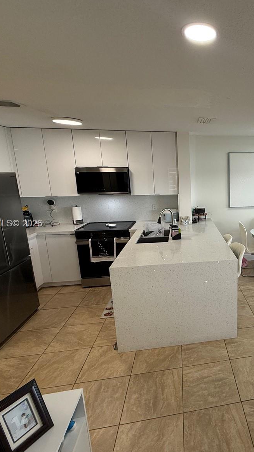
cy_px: 224
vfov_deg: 83.8
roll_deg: -0.3
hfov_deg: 47.7
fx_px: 251
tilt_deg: -12.6
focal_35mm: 21
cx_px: 232
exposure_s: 1/99
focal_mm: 2.22
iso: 100
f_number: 2.2
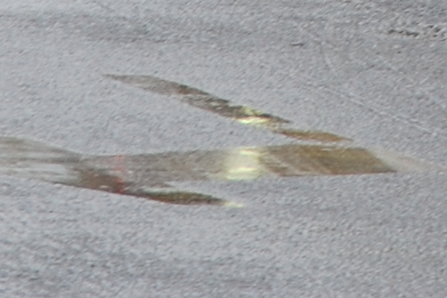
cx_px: 511
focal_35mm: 1090
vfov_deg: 1.3
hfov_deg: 1.9
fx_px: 13535
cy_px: -719
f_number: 8
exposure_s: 1/100
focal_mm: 105
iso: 200
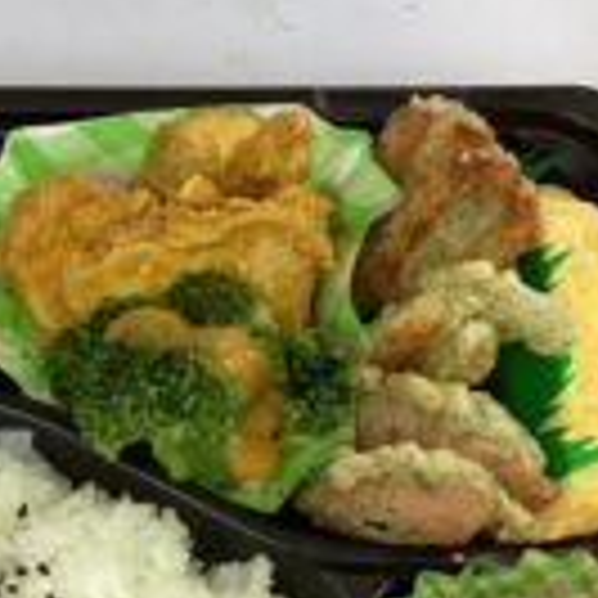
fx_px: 1505
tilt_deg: -71.6
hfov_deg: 22.2
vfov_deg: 22.3
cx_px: 119
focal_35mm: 77
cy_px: 452
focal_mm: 3.3
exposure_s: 1/50
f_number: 2.4
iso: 125
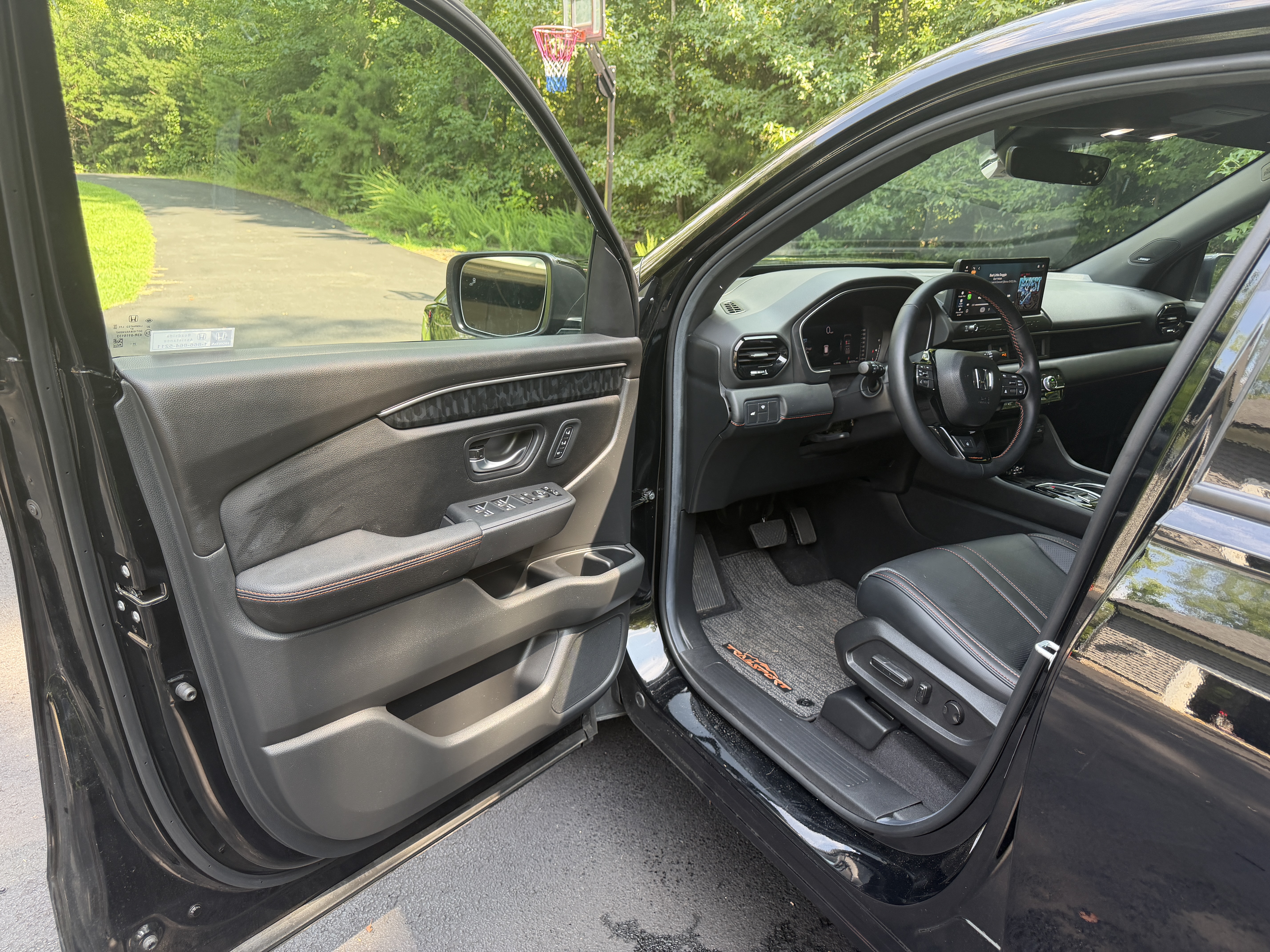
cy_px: 476
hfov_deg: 71.6
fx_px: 881
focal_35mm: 24
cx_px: 635
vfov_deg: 56.8
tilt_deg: -20.8
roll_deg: -0.8
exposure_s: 1/160
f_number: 1.78
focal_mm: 6.76
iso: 125
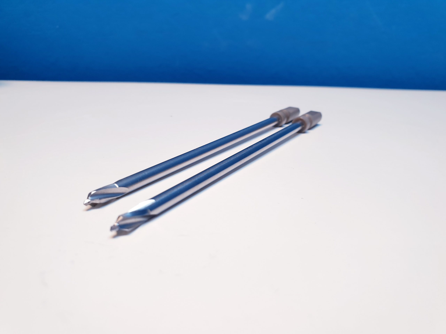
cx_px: 223
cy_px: 167
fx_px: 335
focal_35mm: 26
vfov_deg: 53.1
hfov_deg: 67.3
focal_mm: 4.3
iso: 100
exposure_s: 1/50
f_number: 2.4
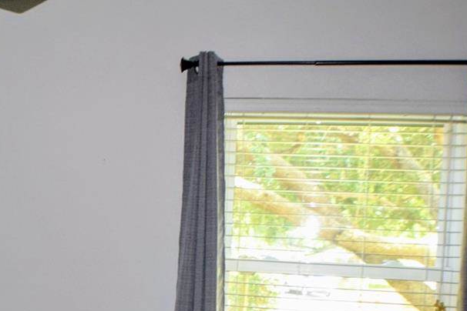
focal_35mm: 95
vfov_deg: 14.0
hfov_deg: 20.1
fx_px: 1232
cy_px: 373
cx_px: -93
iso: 800
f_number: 4.5
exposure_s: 1/80
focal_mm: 24
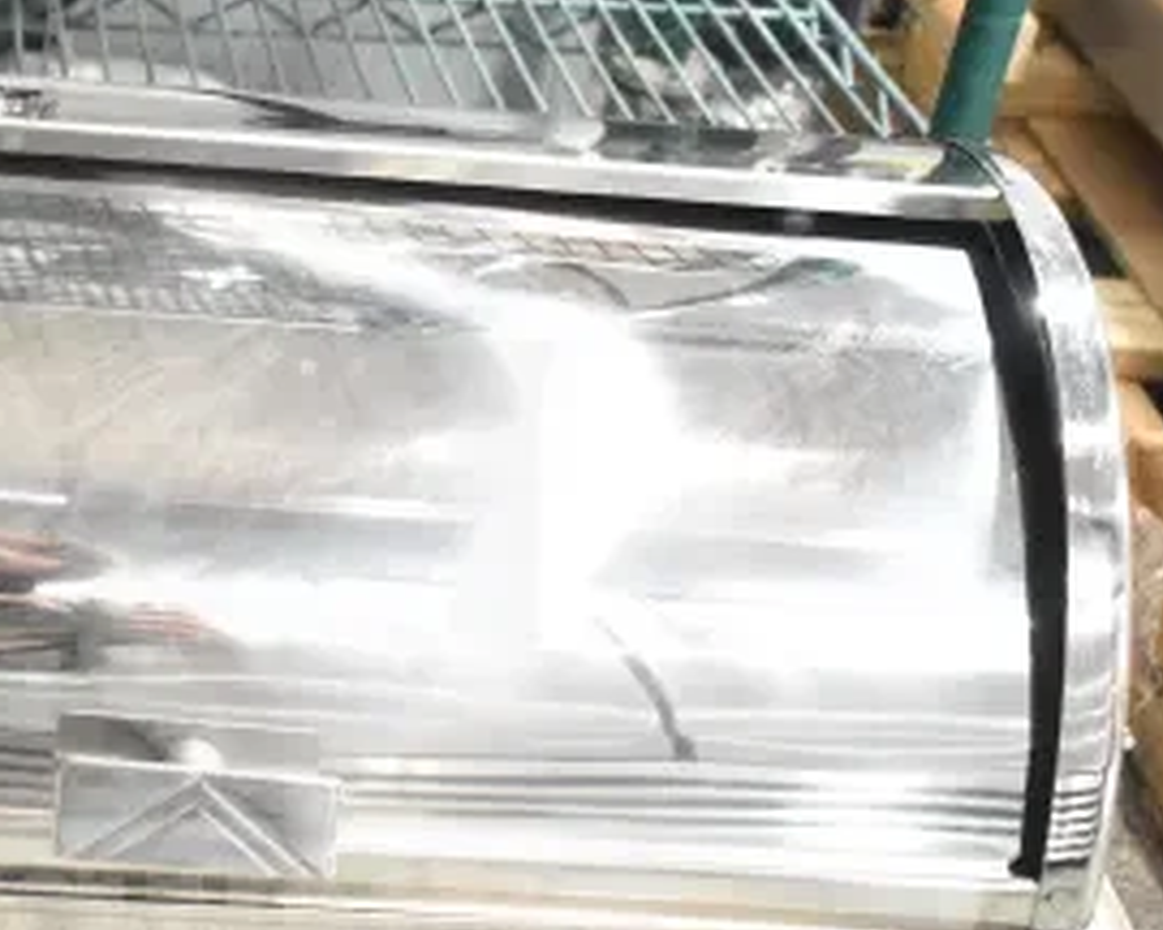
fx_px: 2409
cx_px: 168
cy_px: 682
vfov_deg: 21.7
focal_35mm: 70
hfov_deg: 26.4
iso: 1600
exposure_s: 1/50
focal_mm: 22
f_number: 3.8
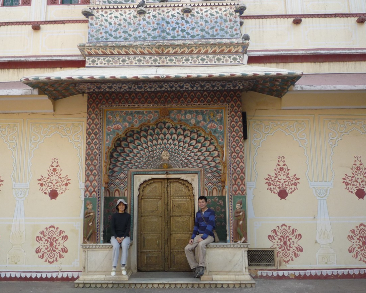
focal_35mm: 31
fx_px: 336
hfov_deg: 57.1
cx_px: 172
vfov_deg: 47.1
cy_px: 148
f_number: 2.8
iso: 100
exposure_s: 1/400
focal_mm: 4.4
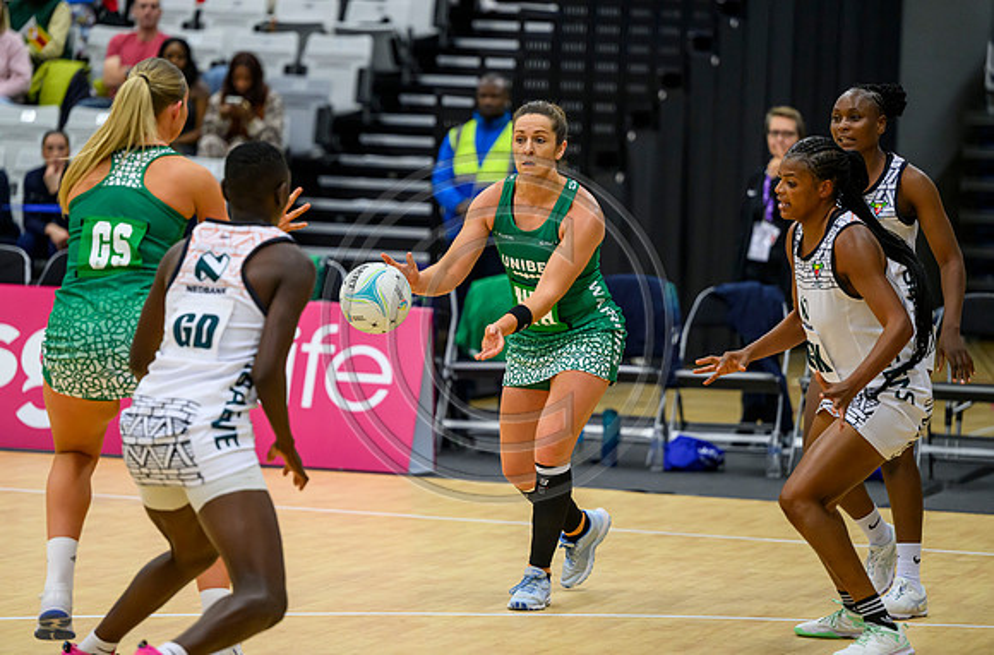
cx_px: 504
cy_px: 301
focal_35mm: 177
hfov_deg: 11.7
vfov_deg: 7.7
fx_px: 4869
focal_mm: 165
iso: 4000
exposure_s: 1/1000
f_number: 3.2
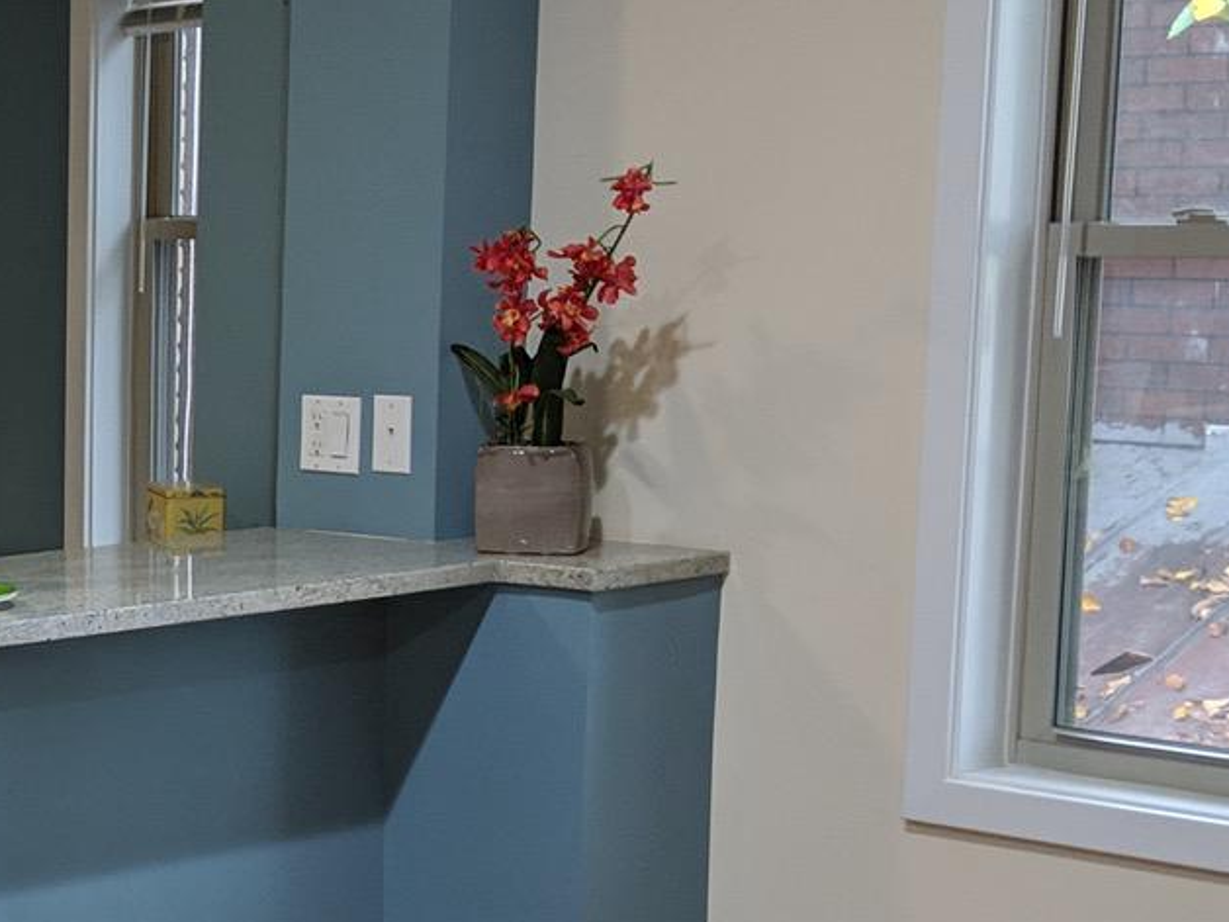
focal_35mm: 88
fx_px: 3124
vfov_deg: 16.6
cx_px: -305
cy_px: 748
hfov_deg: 20.6
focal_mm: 4.44
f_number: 1.8
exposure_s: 1/24
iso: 98
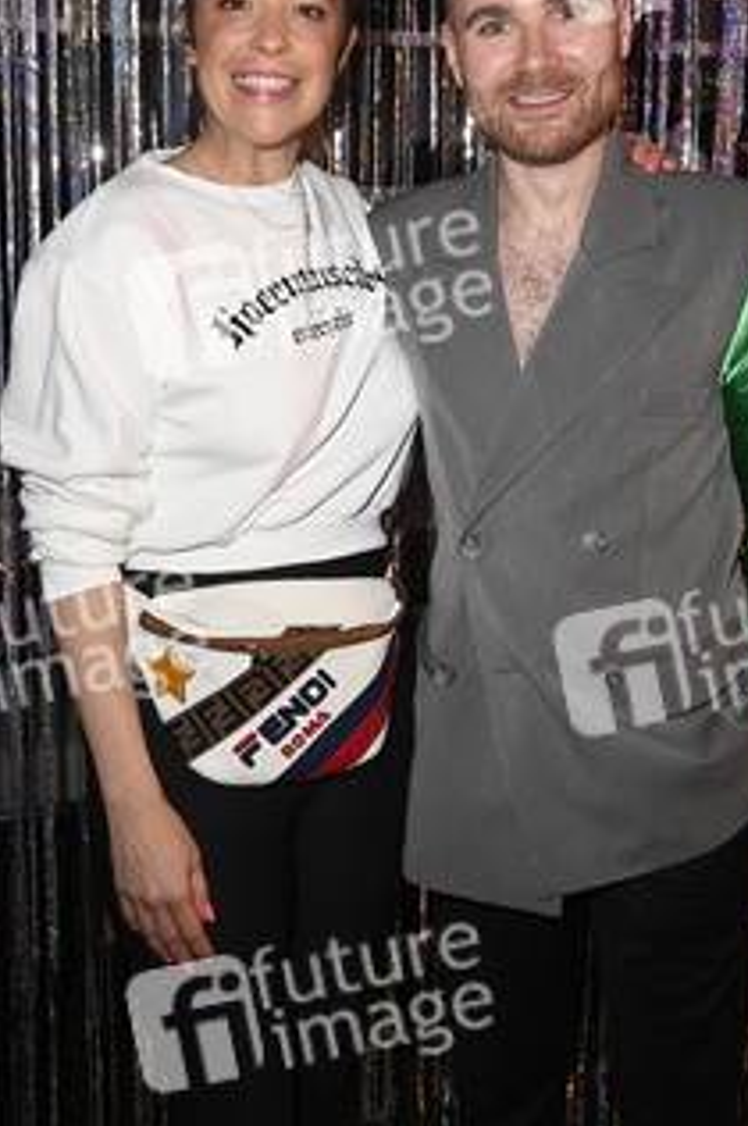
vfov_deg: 45.3
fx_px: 1343
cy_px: 474
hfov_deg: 31.1
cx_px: 413
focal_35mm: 43
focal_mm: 34
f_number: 5.6
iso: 2000
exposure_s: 1/60
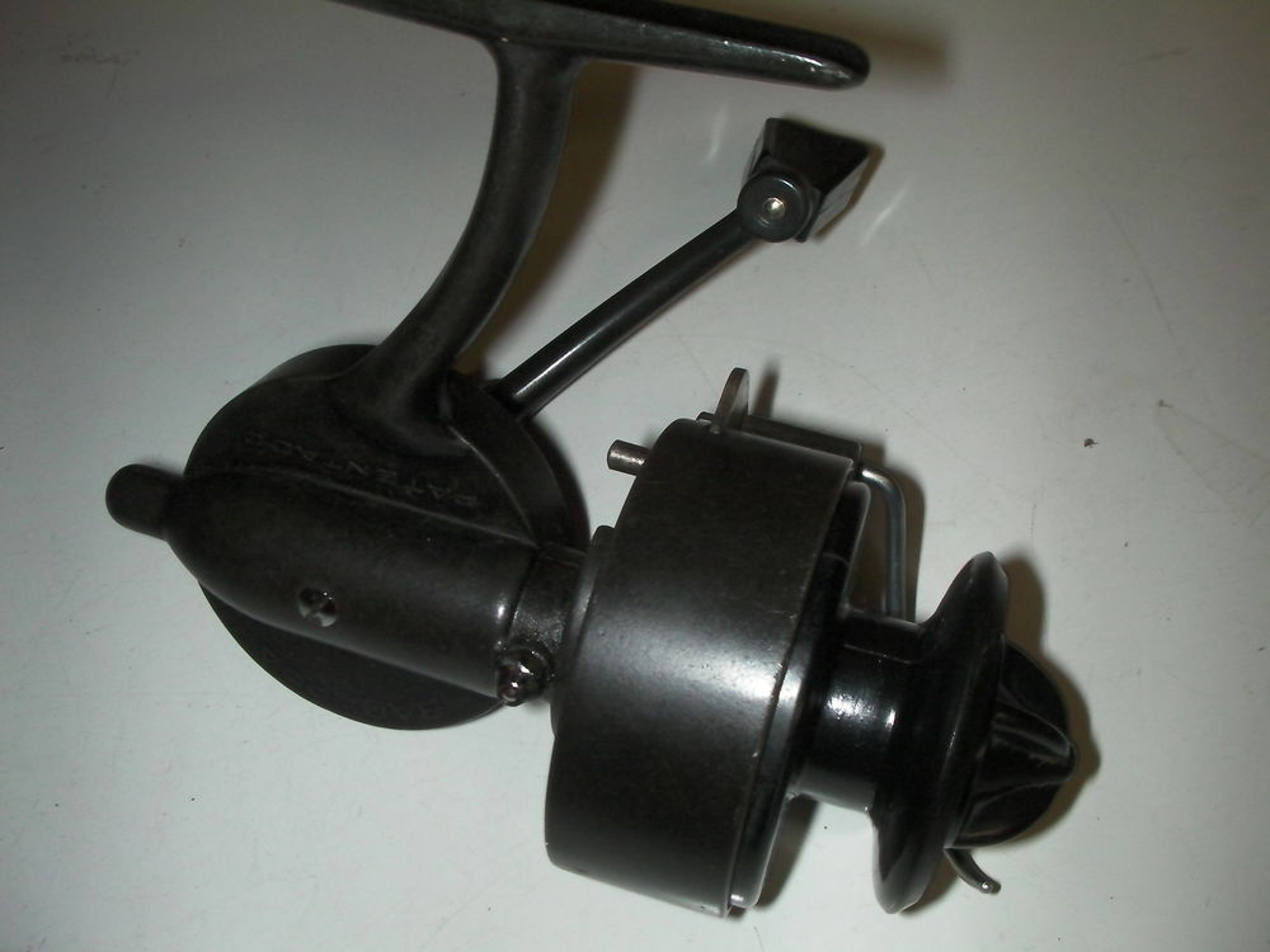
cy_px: 476
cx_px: 635
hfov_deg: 49.0
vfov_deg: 37.7
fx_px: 1394
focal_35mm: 38
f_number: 5.6
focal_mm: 6.3
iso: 200
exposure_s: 1/30
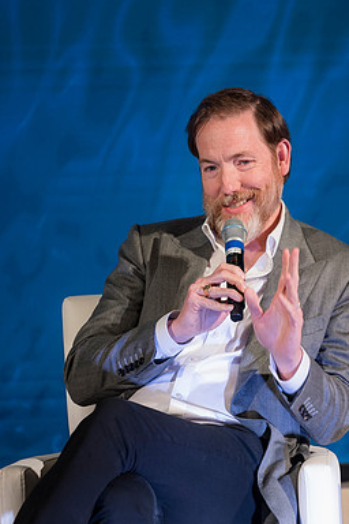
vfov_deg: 6.8
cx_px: 324
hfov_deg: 4.5
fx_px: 4391
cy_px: 263
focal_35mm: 302
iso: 800
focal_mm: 200
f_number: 2.8
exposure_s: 1/125
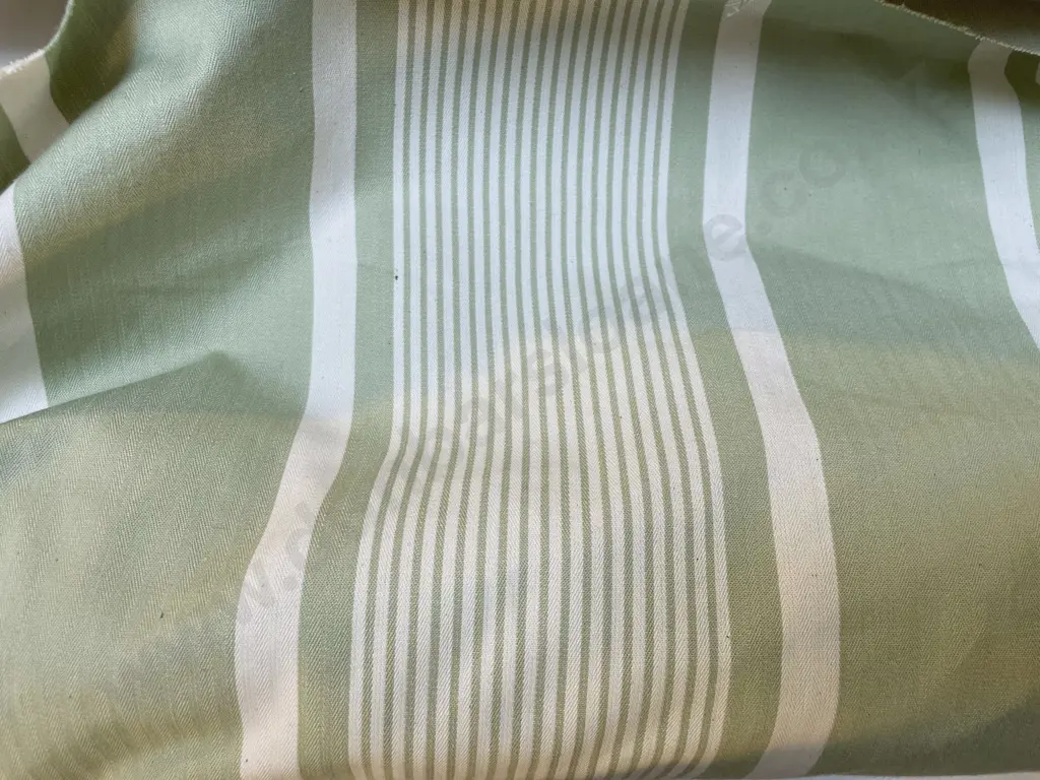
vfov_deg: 53.1
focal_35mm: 26
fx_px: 781
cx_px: 520
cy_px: 390
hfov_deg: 67.3
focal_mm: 4.2
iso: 64
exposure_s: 1/100
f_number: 1.6
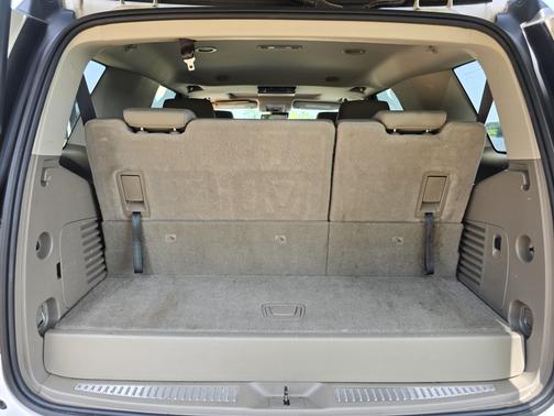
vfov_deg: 58.9
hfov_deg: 73.9
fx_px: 368
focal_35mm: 23
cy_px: 208
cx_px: 277
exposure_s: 1/180
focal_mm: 6.3
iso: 50
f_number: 1.7
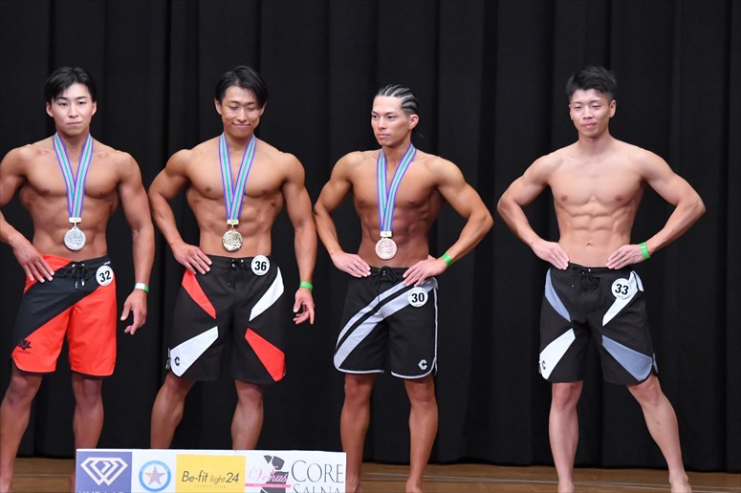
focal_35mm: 255
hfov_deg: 8.1
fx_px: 5246
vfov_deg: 5.4
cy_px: 246
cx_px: 370
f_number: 5.6
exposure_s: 1/400
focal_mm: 170
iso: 8000
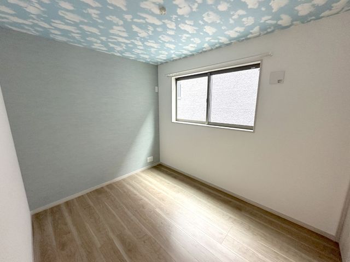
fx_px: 142
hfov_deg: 102.1
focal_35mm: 14
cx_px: 175
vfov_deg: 85.7
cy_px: 131
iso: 160
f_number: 2.2
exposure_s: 1/100
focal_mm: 2.22
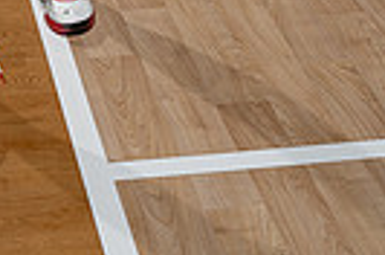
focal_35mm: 129
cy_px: -359
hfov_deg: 15.7
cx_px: 12
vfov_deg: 9.4
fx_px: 1376
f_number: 8
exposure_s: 1/250
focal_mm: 38
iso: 100
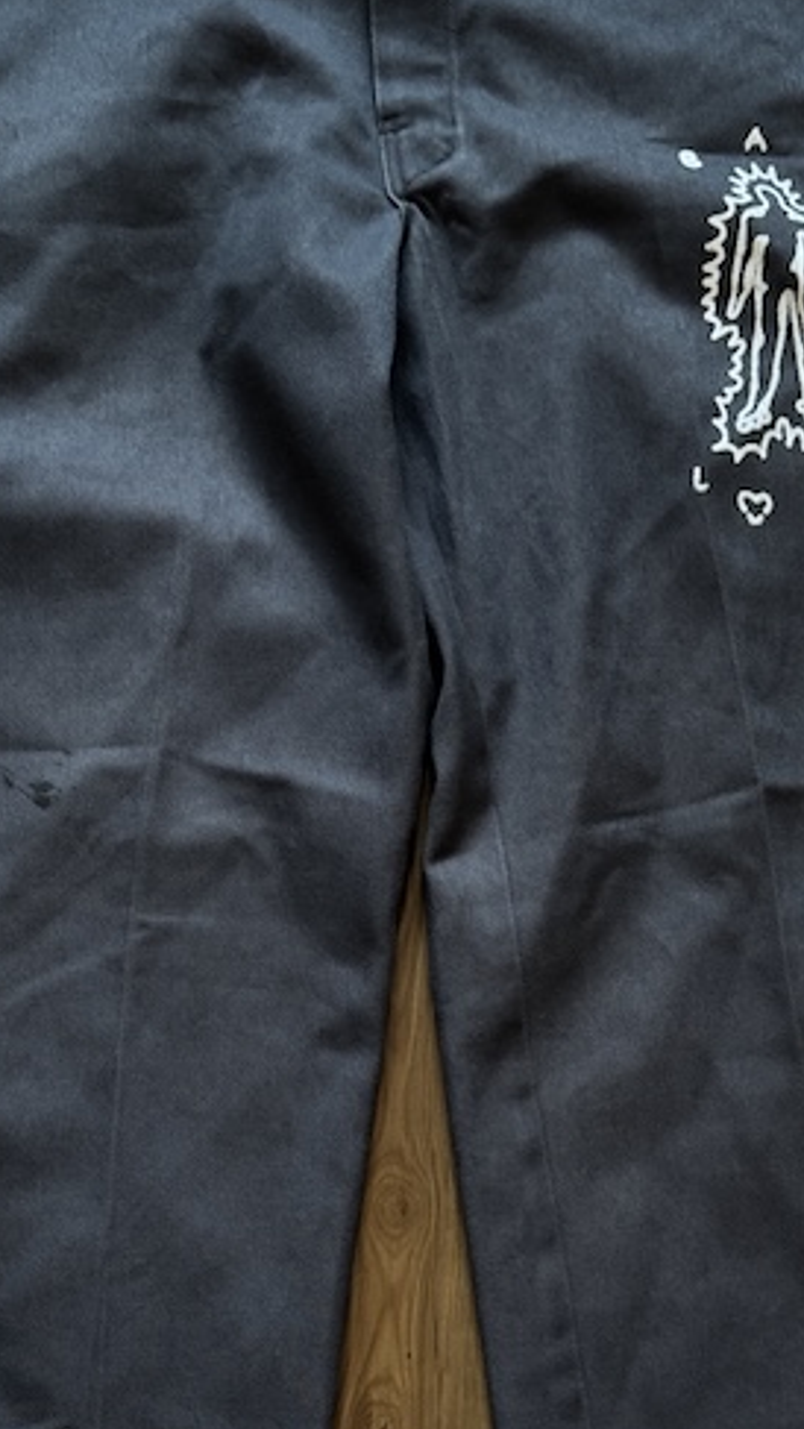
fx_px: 2084
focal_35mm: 55
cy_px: 1039
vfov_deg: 37.1
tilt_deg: -80.0
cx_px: 428
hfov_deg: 21.8
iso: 250
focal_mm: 6.76
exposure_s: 1/50
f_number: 1.78
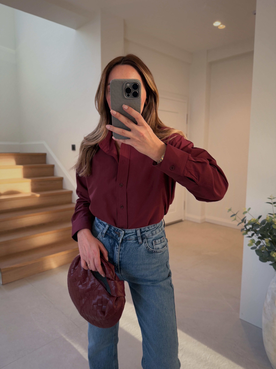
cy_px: 184
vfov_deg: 71.6
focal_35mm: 24
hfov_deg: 56.8
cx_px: 138
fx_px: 255
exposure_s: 1/102
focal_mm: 6.76
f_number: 1.78
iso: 200
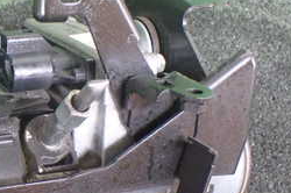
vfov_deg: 18.1
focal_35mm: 75
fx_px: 605
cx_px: -35
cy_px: 137
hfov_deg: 25.0
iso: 800
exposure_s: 1/50
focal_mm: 5.4
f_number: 2.3
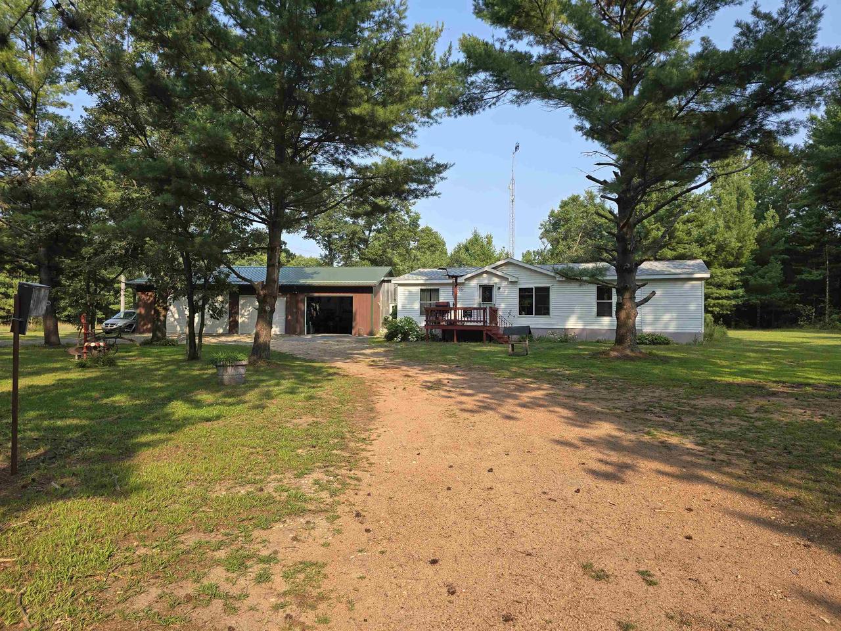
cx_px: 420
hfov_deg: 73.9
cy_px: 316
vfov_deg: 58.9
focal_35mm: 23
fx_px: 559
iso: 12
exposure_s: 1/333
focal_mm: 6.3
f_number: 1.7
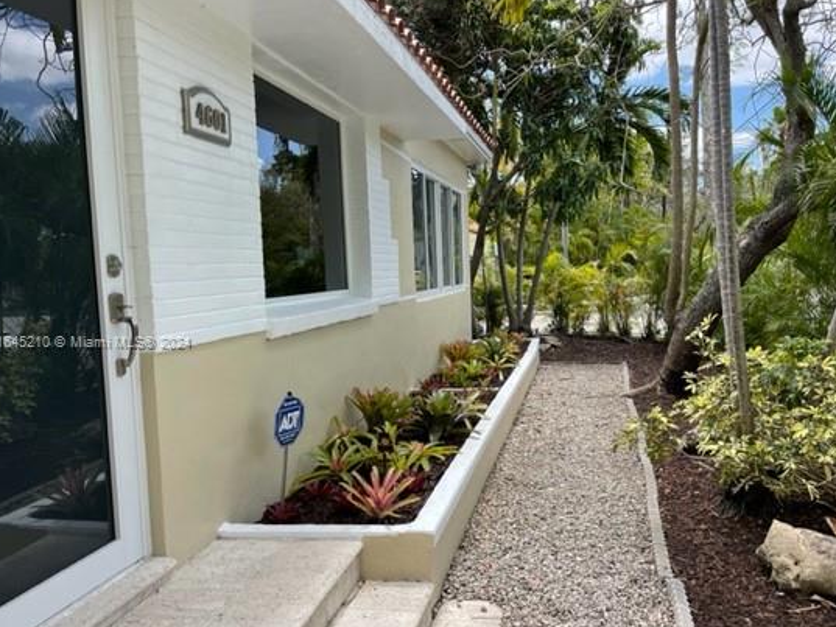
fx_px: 749
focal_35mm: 31
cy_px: 344
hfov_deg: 58.1
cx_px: 473
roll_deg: +2.2
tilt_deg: -5.0
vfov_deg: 45.4
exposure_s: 1/1366
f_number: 1.6
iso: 32
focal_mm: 4.2
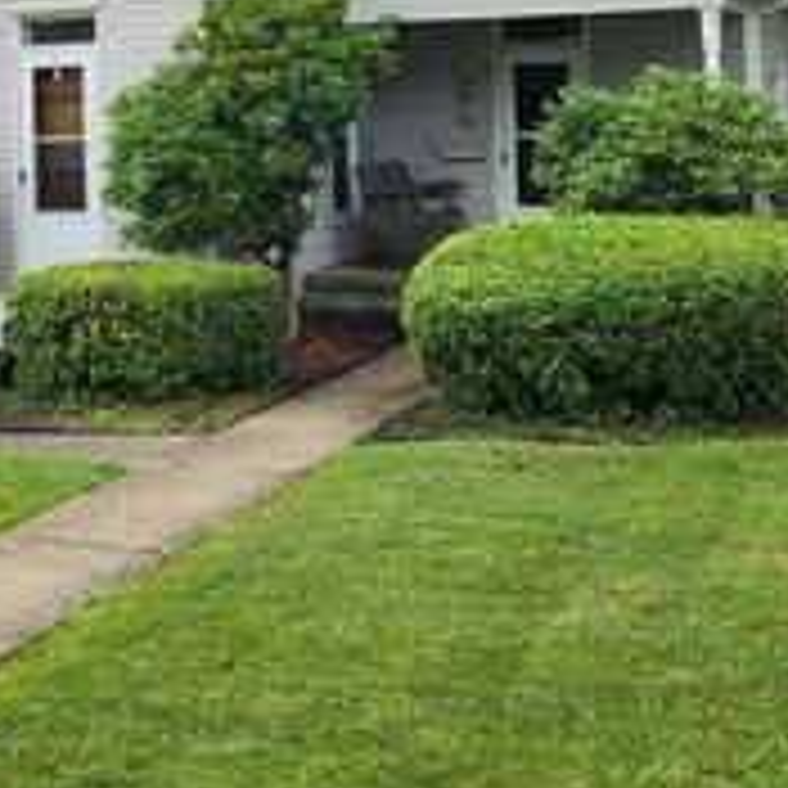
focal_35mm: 58
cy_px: 29
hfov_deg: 28.8
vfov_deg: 28.0
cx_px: 135
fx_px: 1494
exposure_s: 1/1614
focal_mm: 5.4
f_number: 1.8
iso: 20
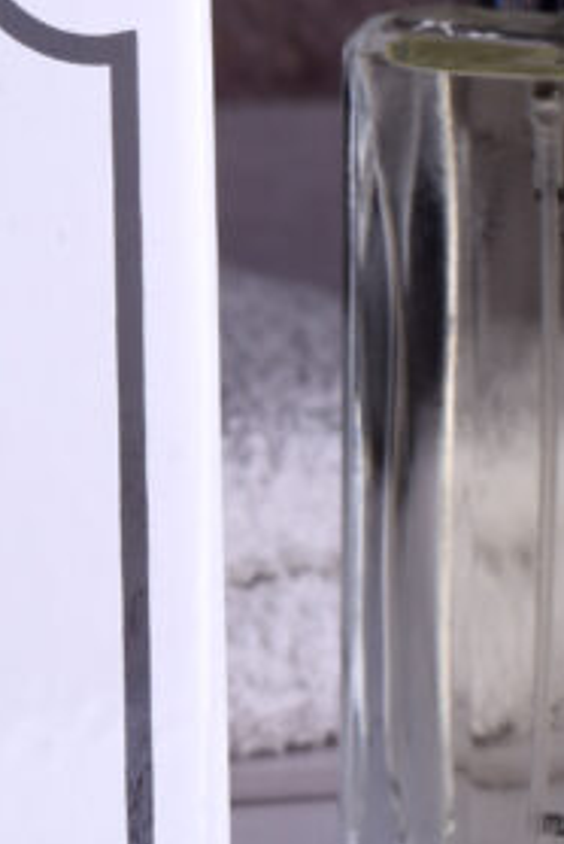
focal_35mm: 276
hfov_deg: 4.9
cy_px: 594
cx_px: -512
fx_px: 6469
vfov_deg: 7.4
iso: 160
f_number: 16
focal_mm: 50
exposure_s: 1/125
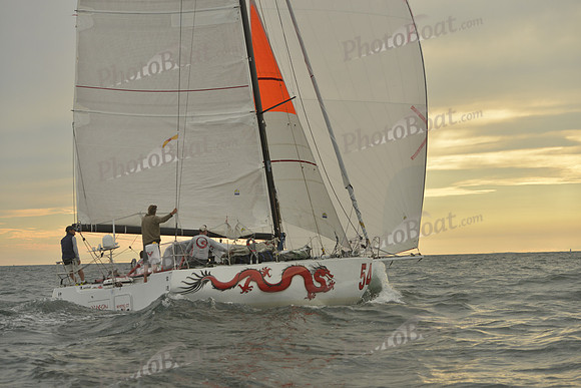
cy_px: 194
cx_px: 290
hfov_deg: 28.8
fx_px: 1130
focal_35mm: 70
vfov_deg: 19.5
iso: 400
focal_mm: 70
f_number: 5
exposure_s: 1/1250
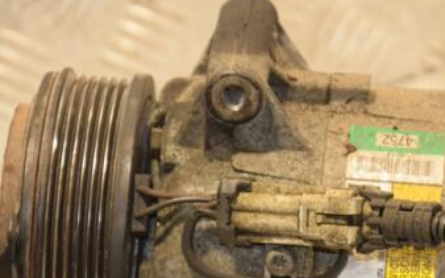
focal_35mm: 285
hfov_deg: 7.4
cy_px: 261
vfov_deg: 4.6
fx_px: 3454
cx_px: 330
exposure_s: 1/80
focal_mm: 105
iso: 800
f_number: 5.6
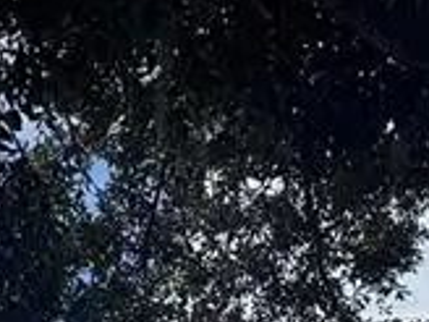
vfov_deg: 8.8
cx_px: 0
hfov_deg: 13.0
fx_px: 1859
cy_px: 835
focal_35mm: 150
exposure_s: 1/3953
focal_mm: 6.76
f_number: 1.78
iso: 80
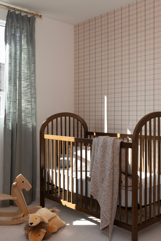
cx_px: 90
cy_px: 124
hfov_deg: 33.4
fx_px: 268
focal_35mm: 40
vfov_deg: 48.5
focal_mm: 33
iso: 250
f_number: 8
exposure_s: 1/125
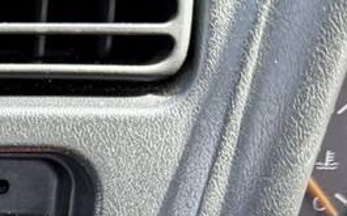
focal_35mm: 123
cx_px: -335
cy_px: 387
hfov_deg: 14.3
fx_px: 1162
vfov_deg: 10.0
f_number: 1.78
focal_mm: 6.76
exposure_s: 1/152
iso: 125
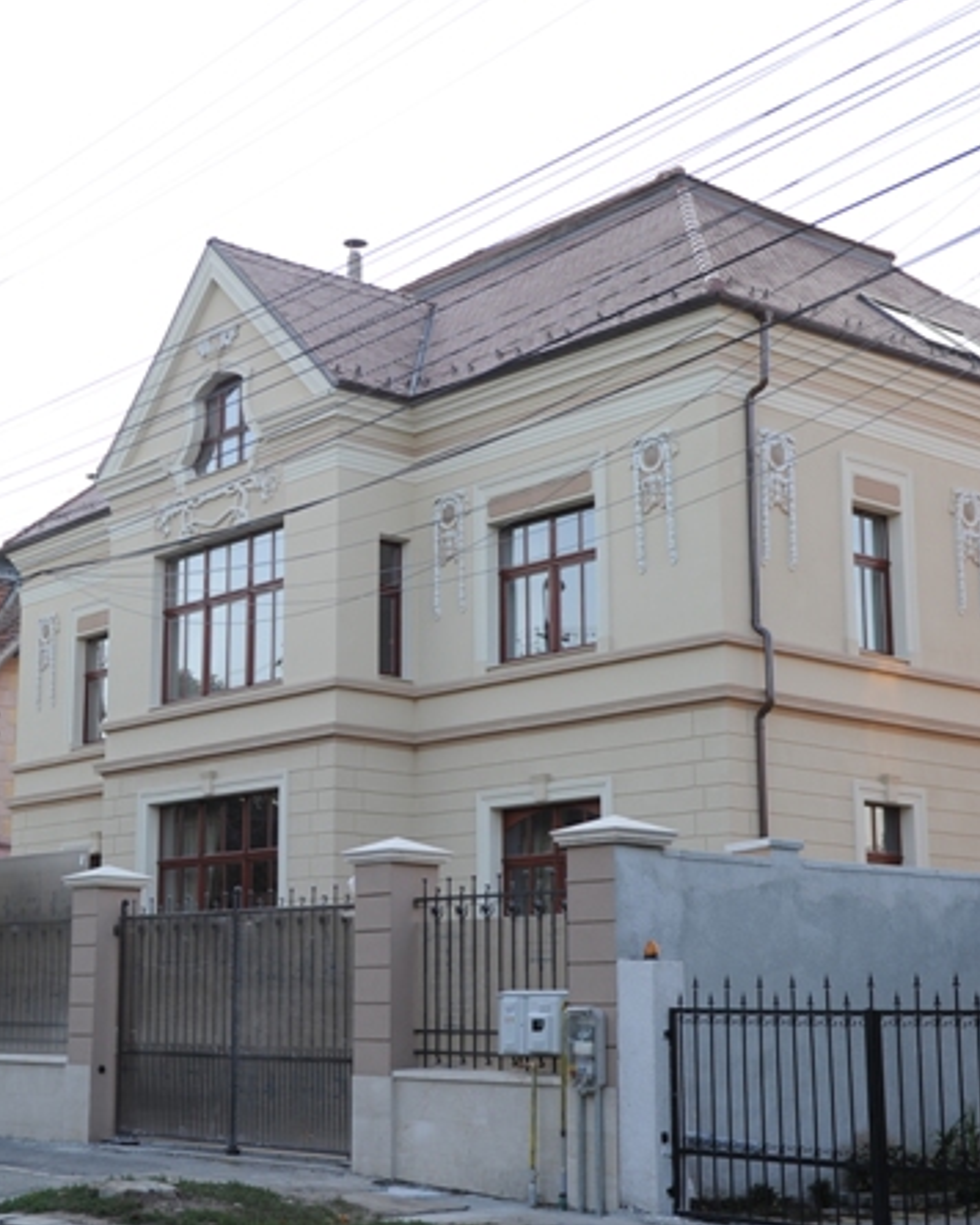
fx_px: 1958
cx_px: 308
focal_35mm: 54
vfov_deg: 34.7
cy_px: 625
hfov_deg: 27.9
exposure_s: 1/500
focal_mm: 32
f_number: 2.8
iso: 400
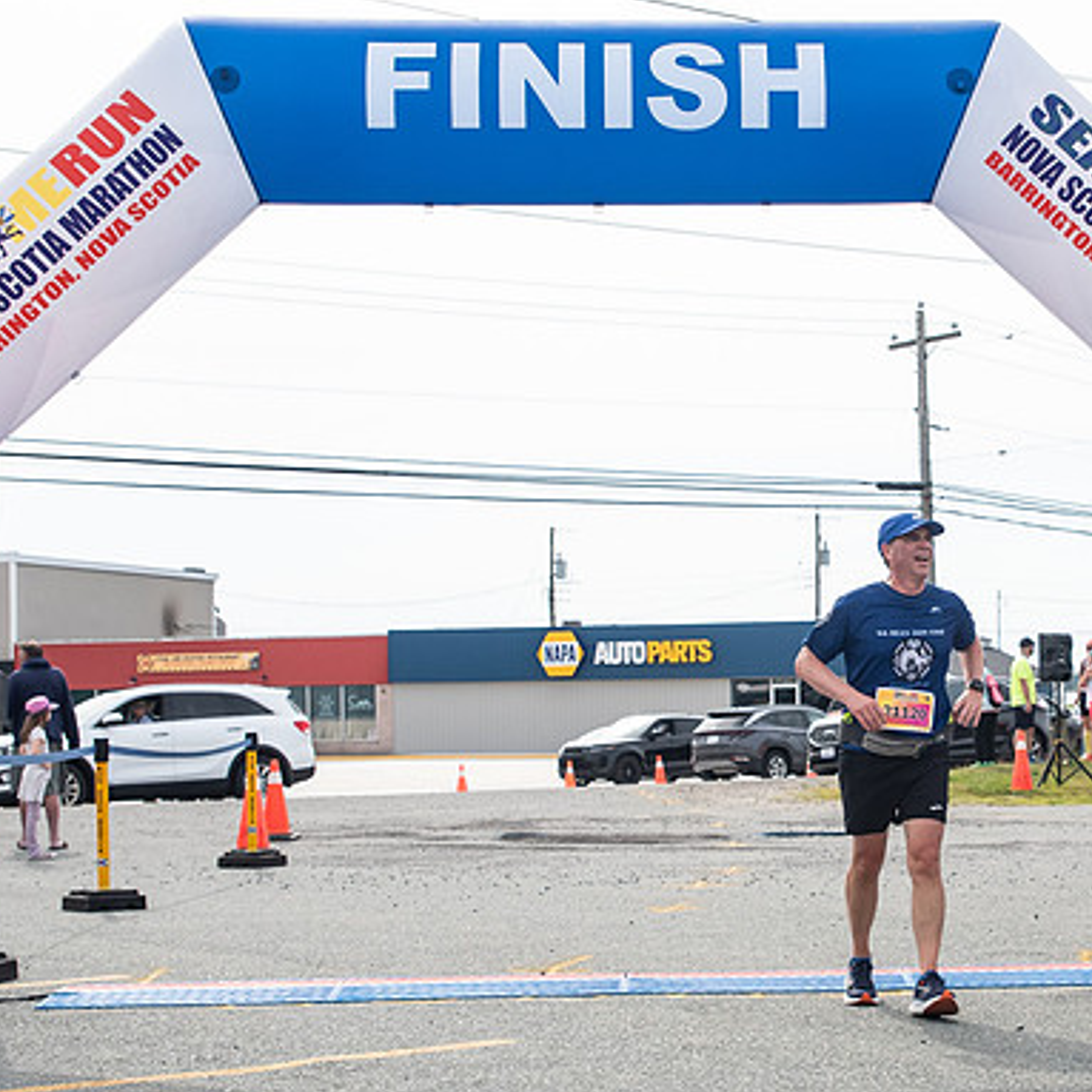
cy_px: 613
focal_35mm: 76
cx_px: 882
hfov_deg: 22.4
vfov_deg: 22.7
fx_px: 2712
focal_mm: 35
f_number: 4
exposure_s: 1/3200
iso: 800
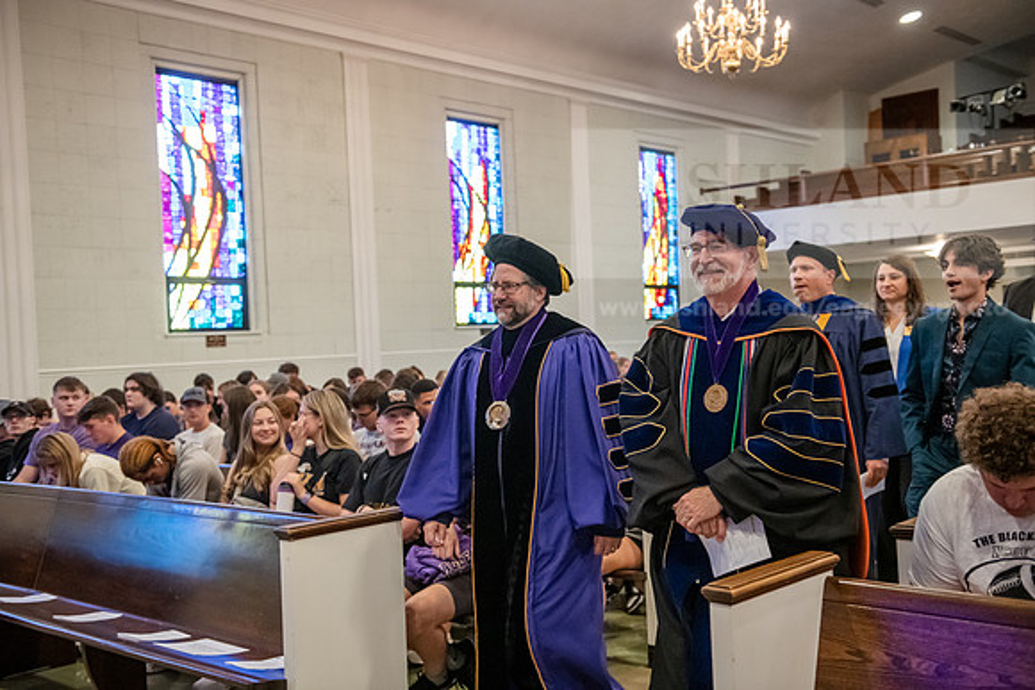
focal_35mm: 40
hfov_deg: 48.4
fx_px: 1150
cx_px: 518
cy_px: 345
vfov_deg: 33.4
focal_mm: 40
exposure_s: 1/160
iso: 5000
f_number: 3.2
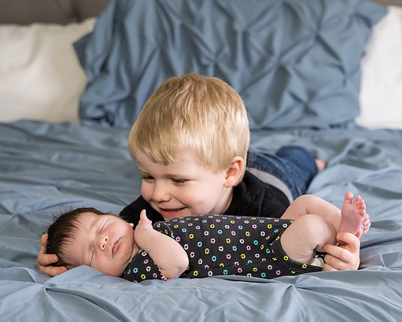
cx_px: 262
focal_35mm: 94
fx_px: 1119
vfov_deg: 16.4
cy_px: 136
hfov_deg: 20.3
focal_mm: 61
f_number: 4
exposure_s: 1/320
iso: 2000
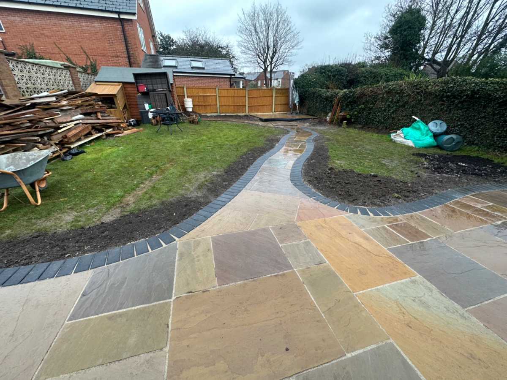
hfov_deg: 102.1
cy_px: 190
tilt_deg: -26.7
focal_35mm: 14
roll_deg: -0.6
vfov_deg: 85.7
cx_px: 254
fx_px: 205
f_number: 2.2
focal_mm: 2.22
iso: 64
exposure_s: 1/99
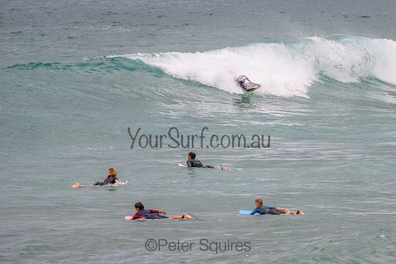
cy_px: 107
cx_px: 270
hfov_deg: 3.7
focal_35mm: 550
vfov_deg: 2.5
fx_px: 6055
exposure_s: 1/2000
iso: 220
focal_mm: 400
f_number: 5.6
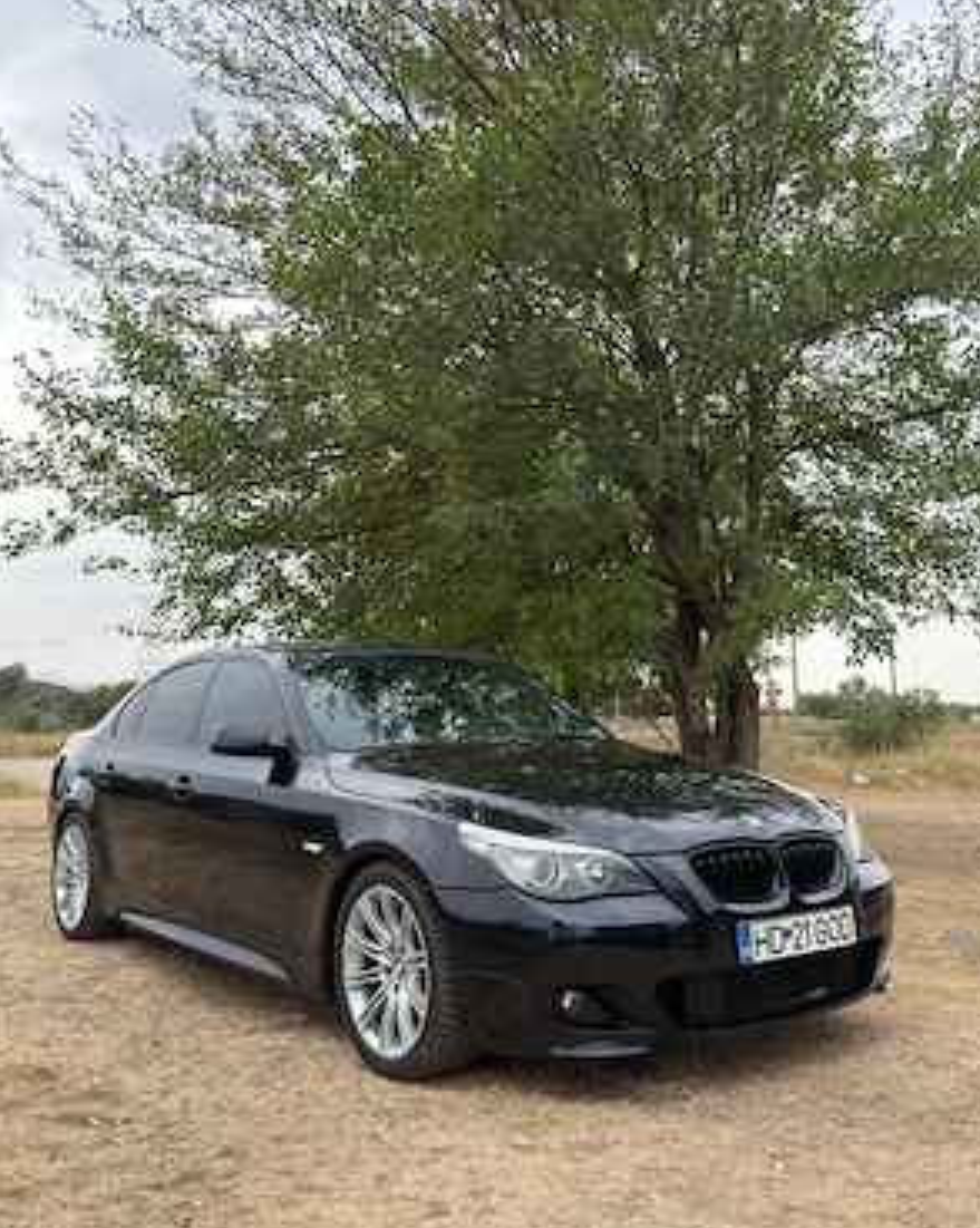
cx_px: 488
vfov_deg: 54.2
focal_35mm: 33
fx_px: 1198
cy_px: 582
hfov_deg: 44.5
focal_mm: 6.76
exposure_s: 1/1692
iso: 80
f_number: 1.78
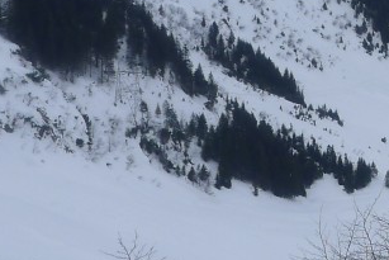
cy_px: -19
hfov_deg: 15.1
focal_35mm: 117
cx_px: 711
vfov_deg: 11.6
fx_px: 1265
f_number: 4
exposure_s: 1/800
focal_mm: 6.4
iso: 80
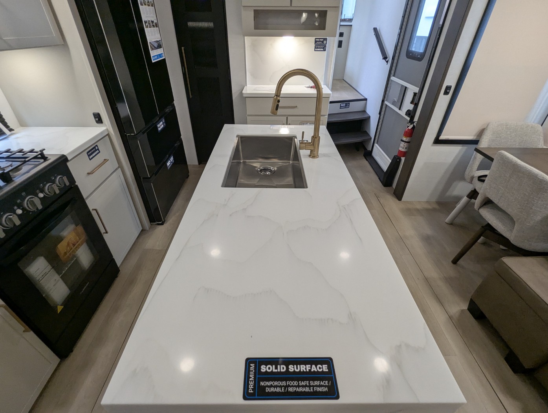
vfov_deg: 78.2
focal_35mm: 16
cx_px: 274
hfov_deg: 94.4
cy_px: 206
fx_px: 254
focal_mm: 2.35
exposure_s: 1/71
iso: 149
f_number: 2.2
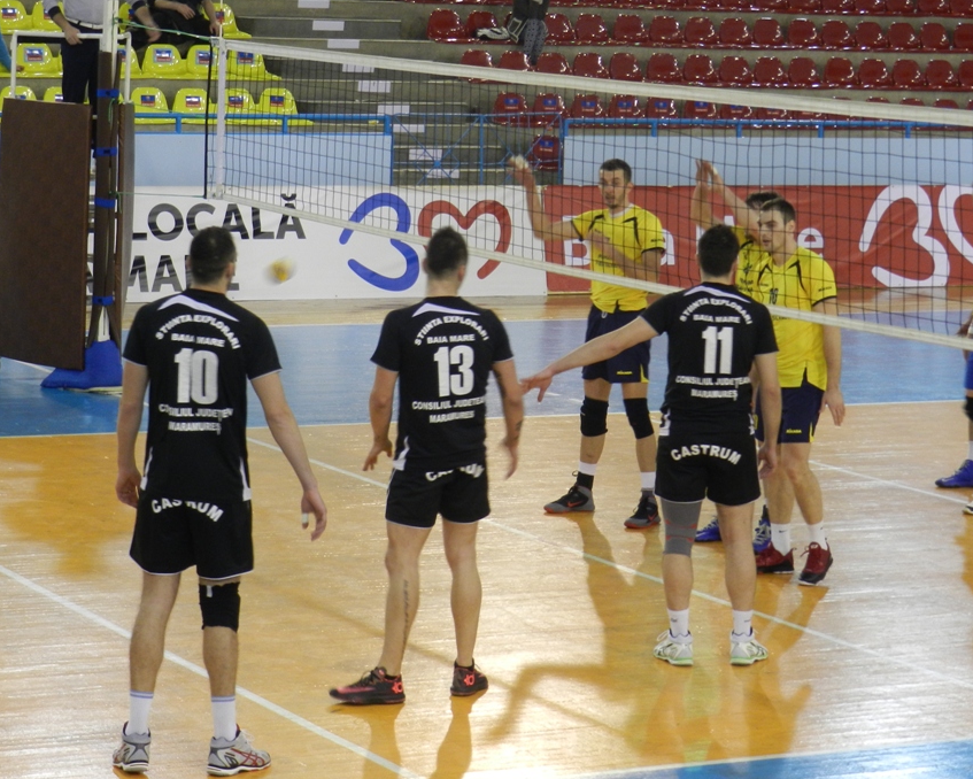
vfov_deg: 13.1
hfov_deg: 16.3
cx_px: 567
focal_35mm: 118
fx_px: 3399
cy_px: 356
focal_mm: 17.7
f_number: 4.6
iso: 280
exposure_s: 1/30
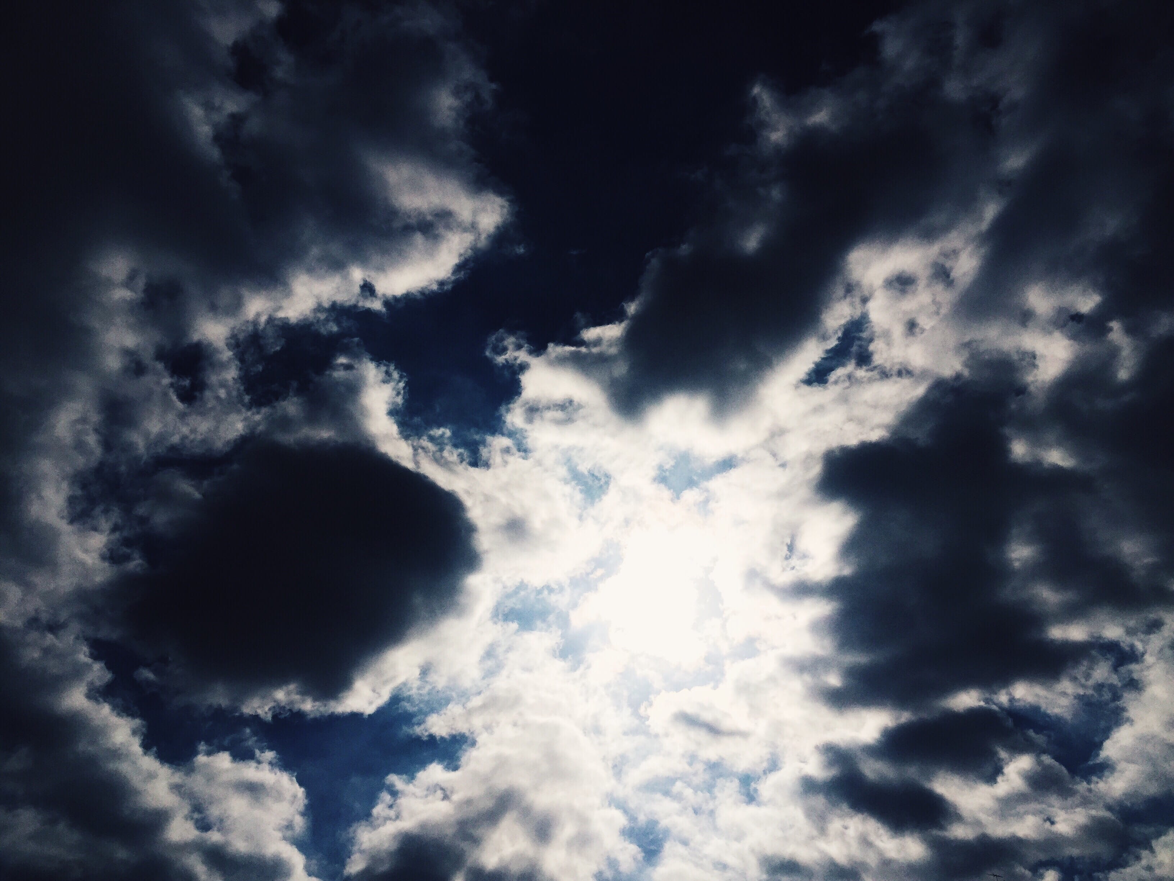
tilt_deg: +44.9
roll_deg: -3.6
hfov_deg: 61.7
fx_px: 984
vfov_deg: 48.2
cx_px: 587
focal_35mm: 29
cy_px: 440
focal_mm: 4.15
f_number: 2.2
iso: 32
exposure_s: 1/40000
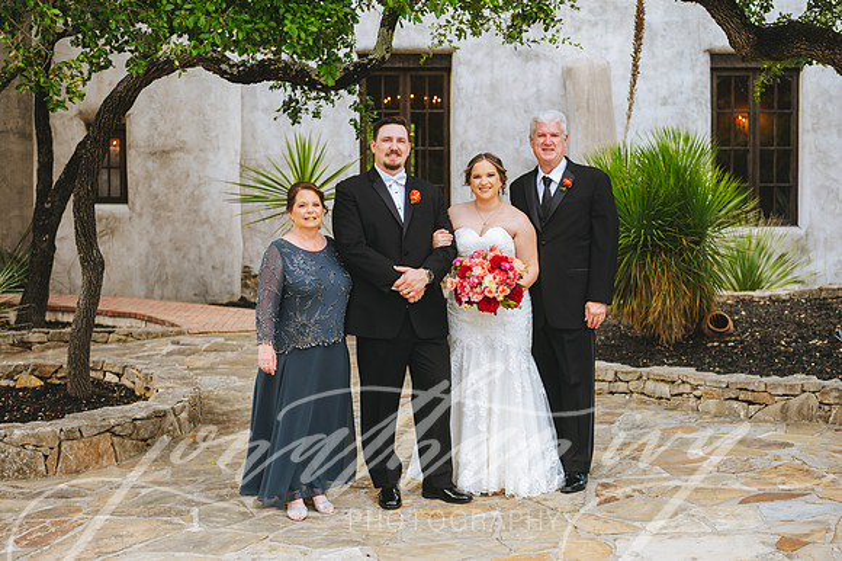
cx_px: 421
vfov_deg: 24.2
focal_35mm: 56
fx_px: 1309
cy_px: 280
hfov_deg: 35.7
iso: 125
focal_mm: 56
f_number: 3.5
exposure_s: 1/160
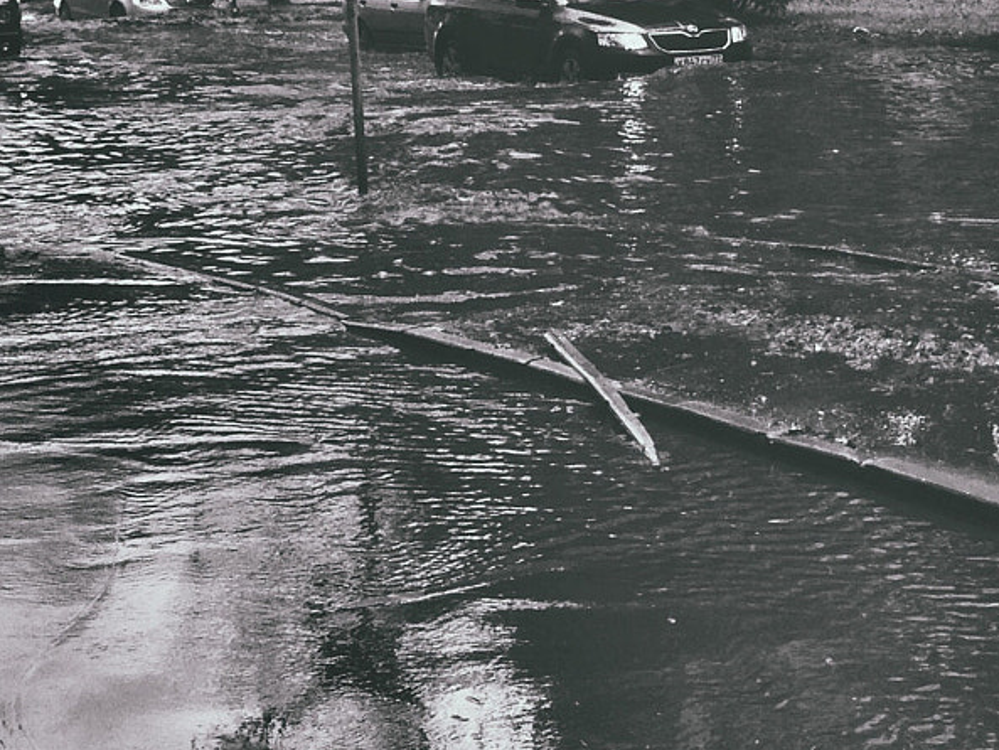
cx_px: 741
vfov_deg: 16.2
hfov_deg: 21.8
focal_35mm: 89
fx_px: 2569
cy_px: -54
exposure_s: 1/129
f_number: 2.4
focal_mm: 4.12
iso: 50
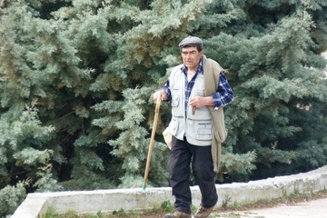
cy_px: 106
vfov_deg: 2.0
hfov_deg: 3.0
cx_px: 171
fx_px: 6303
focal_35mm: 694
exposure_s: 1/125
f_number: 5.2
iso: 200
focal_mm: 107.9
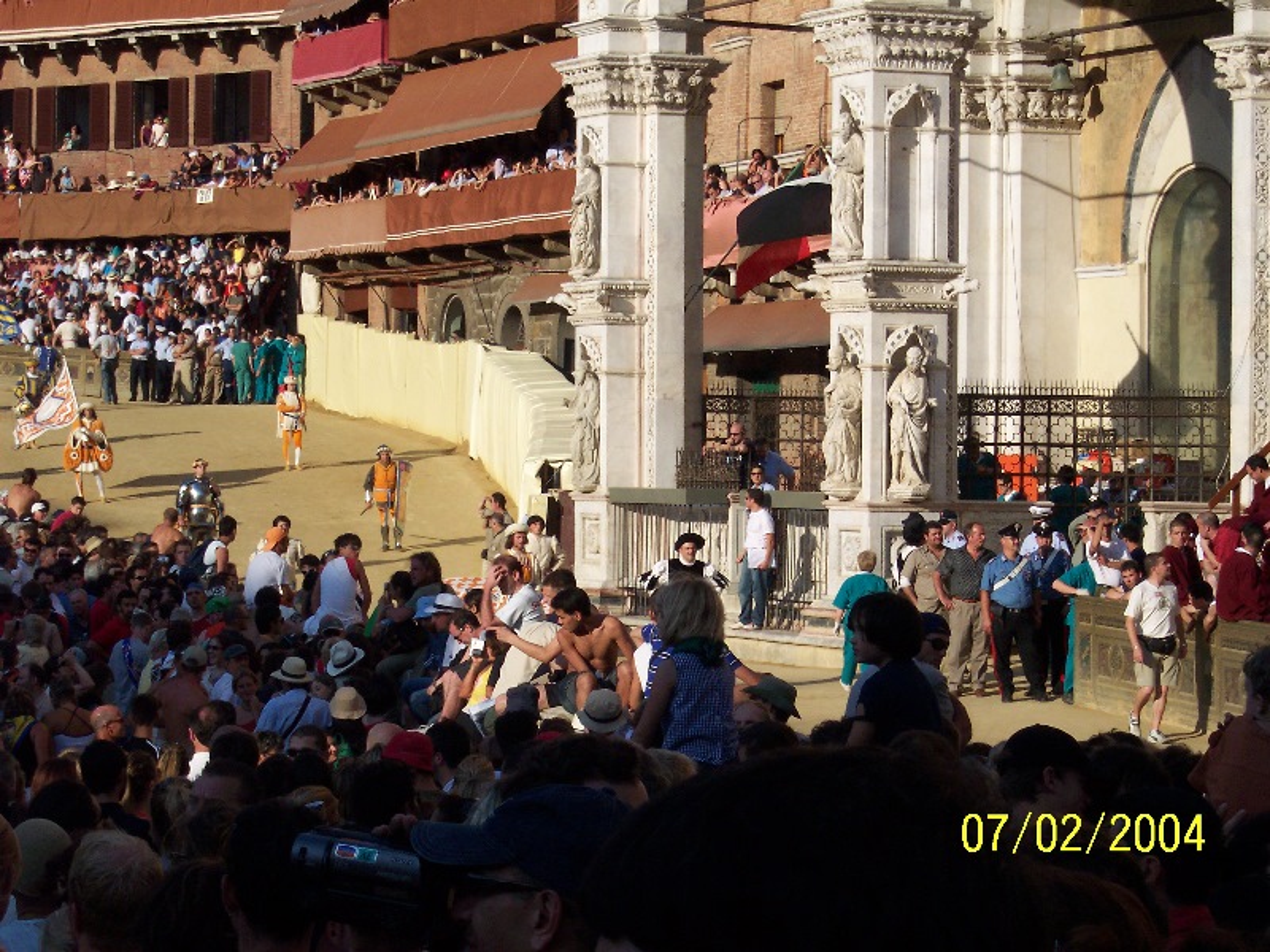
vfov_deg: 13.0
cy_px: 476
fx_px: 4182
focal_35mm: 114
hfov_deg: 17.3
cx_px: 635
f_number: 8
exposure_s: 1/250
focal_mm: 24
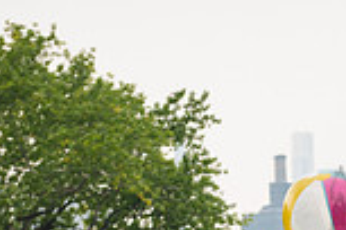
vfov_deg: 4.9
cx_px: 328
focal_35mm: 274
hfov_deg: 7.5
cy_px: 464
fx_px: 2633
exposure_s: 1/800
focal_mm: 62
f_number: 4
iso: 200
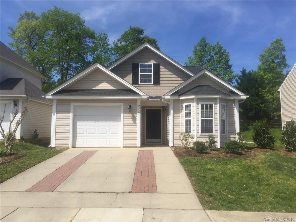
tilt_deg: +5.1
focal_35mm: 29
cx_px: 148
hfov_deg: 61.7
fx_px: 248
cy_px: 111
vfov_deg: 48.2
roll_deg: -1.6
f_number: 2.2
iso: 32
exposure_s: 1/2639
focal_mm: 4.15
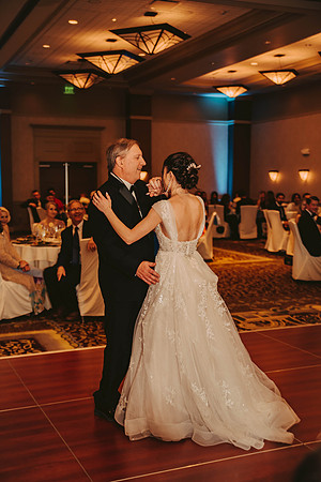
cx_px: 160
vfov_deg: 41.1
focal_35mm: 48
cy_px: 241
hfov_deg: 28.1
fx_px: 642
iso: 500
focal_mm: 48
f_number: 2.8
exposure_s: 1/60
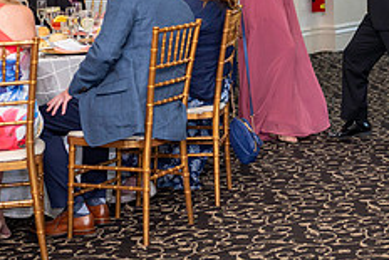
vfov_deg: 11.3
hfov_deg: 16.8
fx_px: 1297
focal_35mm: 120
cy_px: -35
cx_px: 350
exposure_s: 1/100
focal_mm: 48
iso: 800
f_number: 3.5
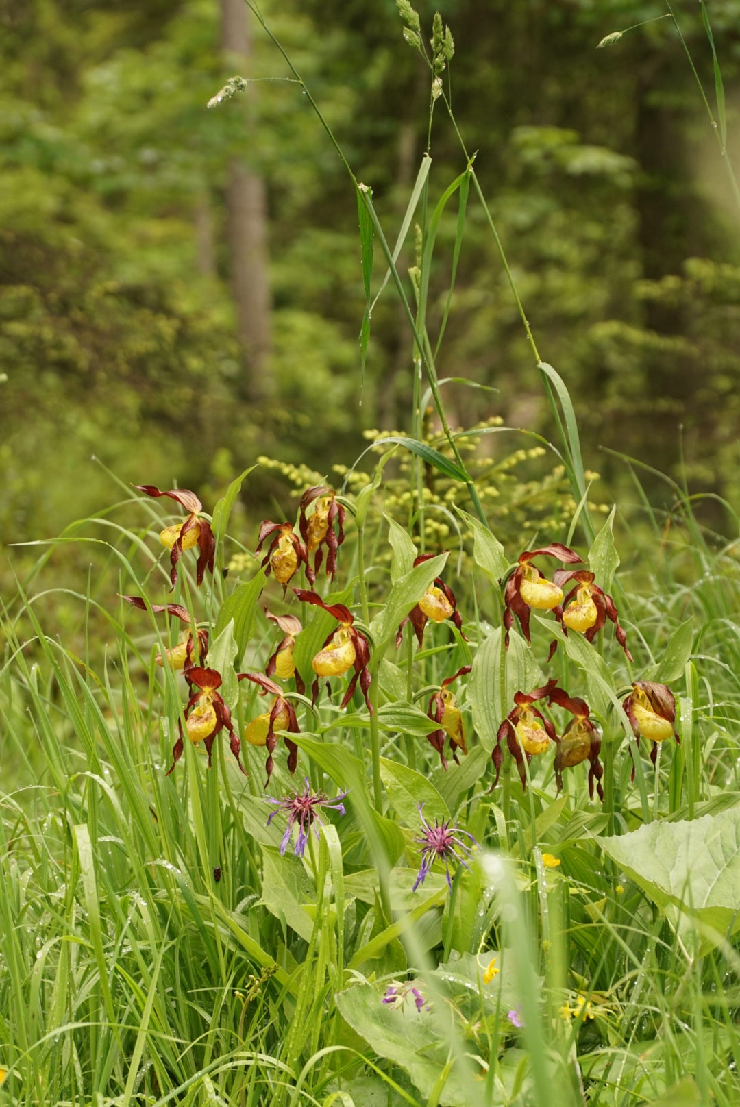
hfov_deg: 10.2
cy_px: 554
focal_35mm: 135
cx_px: 370
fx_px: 4155
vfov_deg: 15.2
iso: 320
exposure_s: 1/160
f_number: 5.6
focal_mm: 90
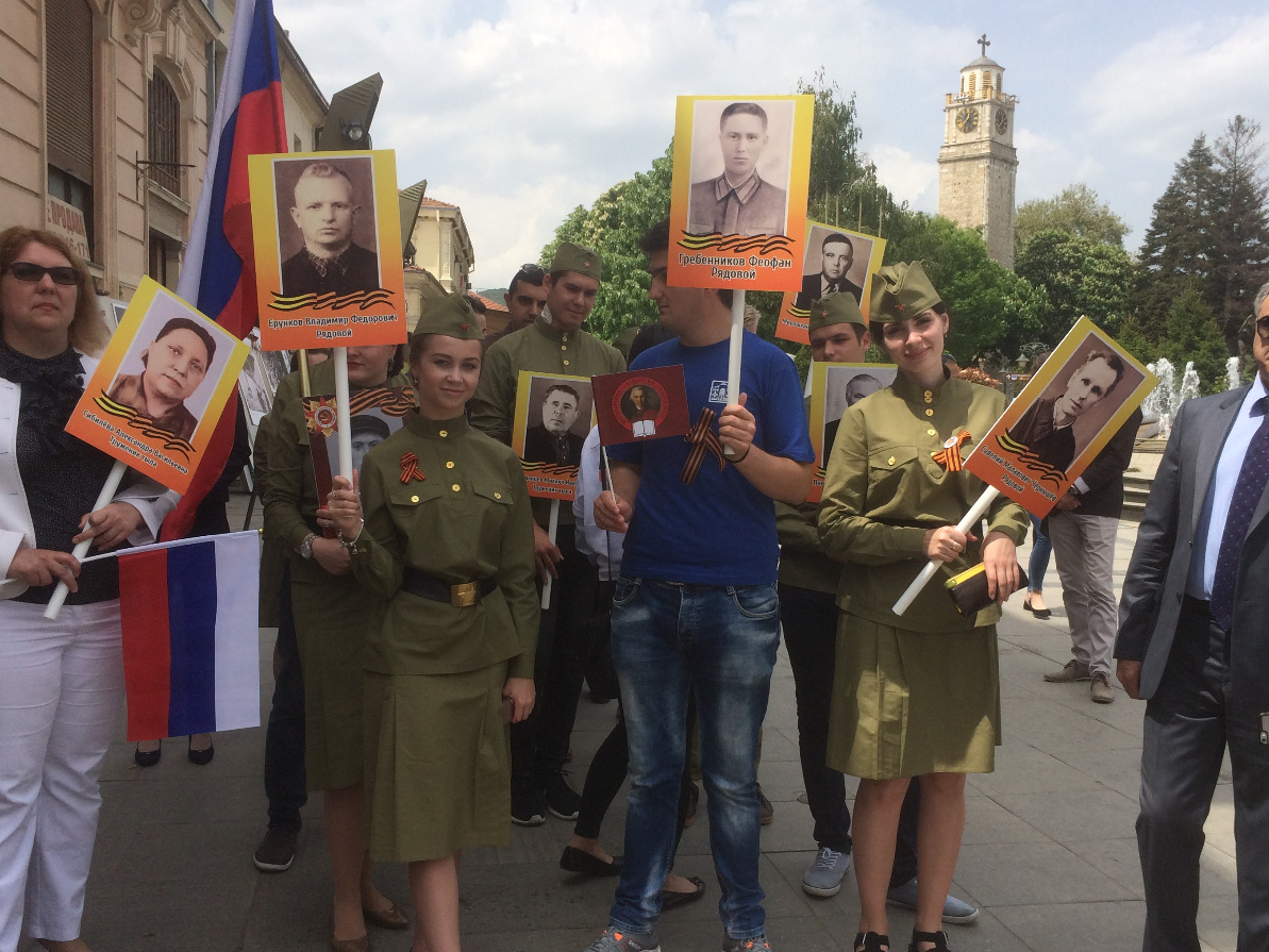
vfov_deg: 40.7
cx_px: 679
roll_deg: -2.5
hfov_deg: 52.6
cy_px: 492
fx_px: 1283
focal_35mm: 35
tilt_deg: -1.7
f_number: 2.2
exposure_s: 1/2053
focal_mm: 4.15
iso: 32
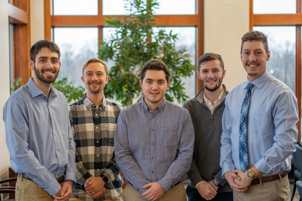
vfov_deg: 17.8
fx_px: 642
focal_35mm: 77
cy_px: 100
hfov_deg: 26.5
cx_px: 151
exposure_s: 1/80
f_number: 1.8
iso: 400
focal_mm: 50
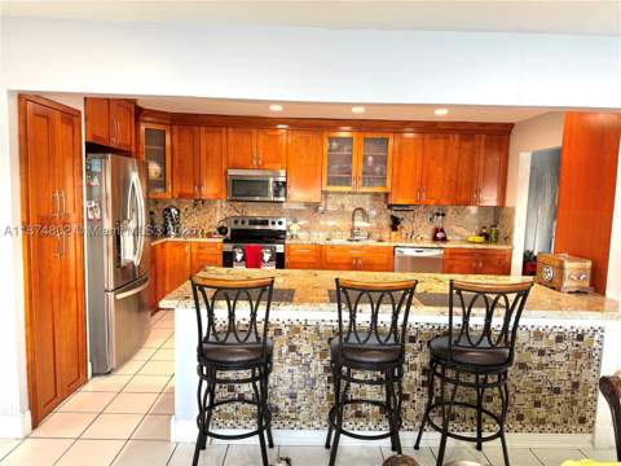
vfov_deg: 56.8
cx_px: 310
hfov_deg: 71.6
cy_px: 233
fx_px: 431
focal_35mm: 24
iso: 160
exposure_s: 1/60
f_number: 1.78
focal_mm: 6.76
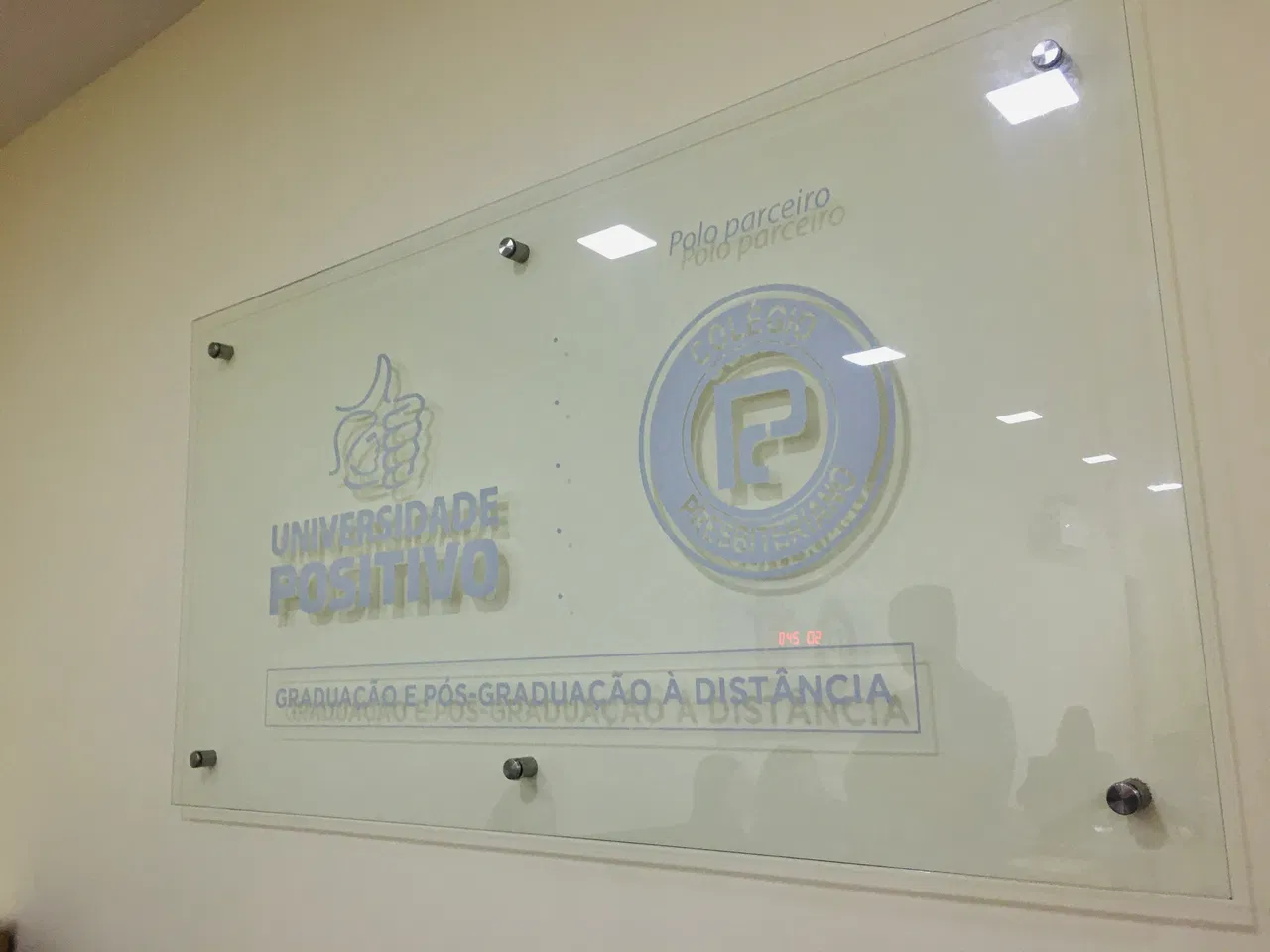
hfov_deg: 61.7
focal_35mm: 29
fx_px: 1064
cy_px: 476
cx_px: 635
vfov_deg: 48.2
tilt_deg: +10.8
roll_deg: +2.5
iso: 64
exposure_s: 1/30
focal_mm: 4.15
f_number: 2.2
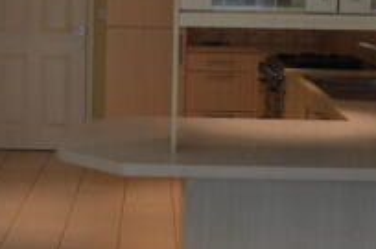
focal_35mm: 87
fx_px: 907
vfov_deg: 15.4
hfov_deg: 23.3
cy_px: 24
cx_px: 123
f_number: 4.5
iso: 400
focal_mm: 18
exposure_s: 1/80
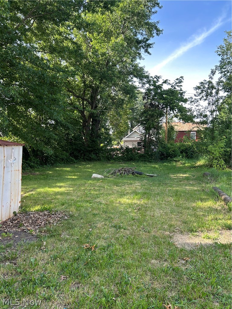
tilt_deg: -1.4
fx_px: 232
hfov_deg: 53.1
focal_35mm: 26
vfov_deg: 67.3
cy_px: 154
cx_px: 116
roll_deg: -1.4
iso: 50
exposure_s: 1/381
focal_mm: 5.7
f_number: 1.5
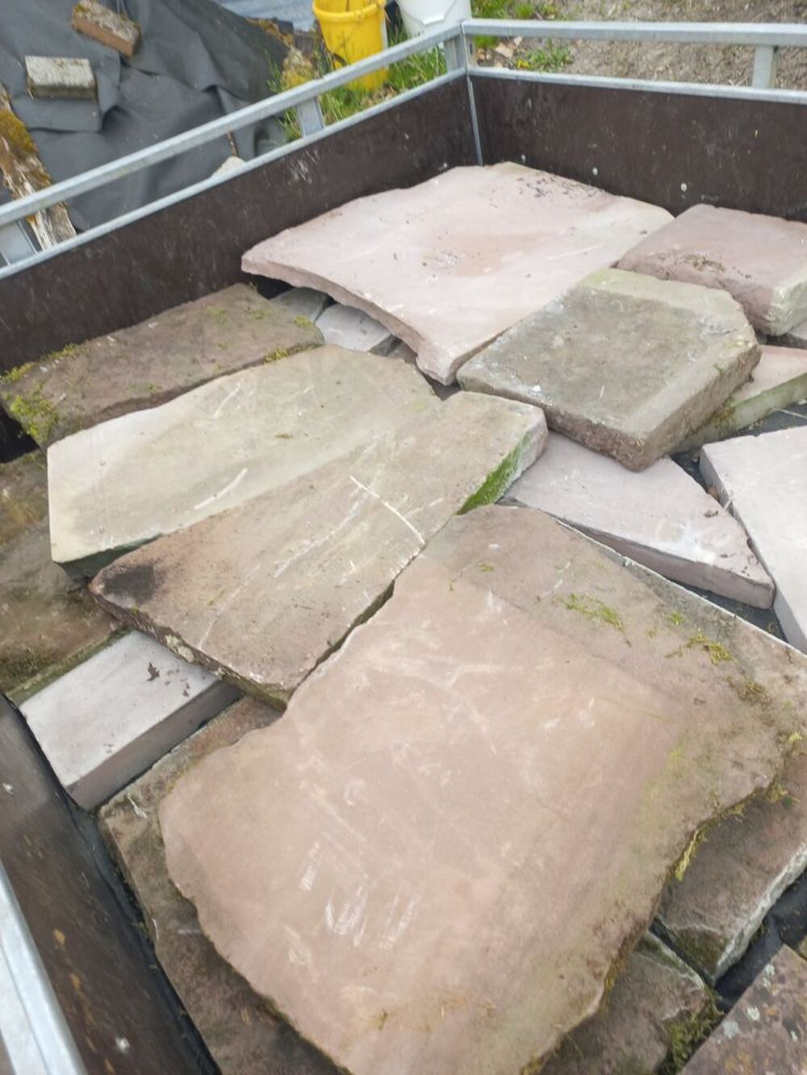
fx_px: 777
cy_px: 538
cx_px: 404
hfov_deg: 54.9
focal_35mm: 25
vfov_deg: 69.4
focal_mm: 4.6
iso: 25
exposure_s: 1/129
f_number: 1.8
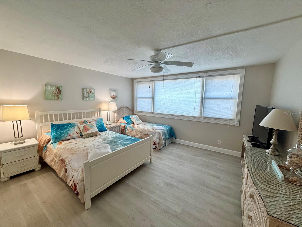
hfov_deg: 102.1
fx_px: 122
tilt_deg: -6.1
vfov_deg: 85.7
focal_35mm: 14
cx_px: 151
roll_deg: -0.3
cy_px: 114
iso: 250
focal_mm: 2.22
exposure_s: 1/120
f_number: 2.2
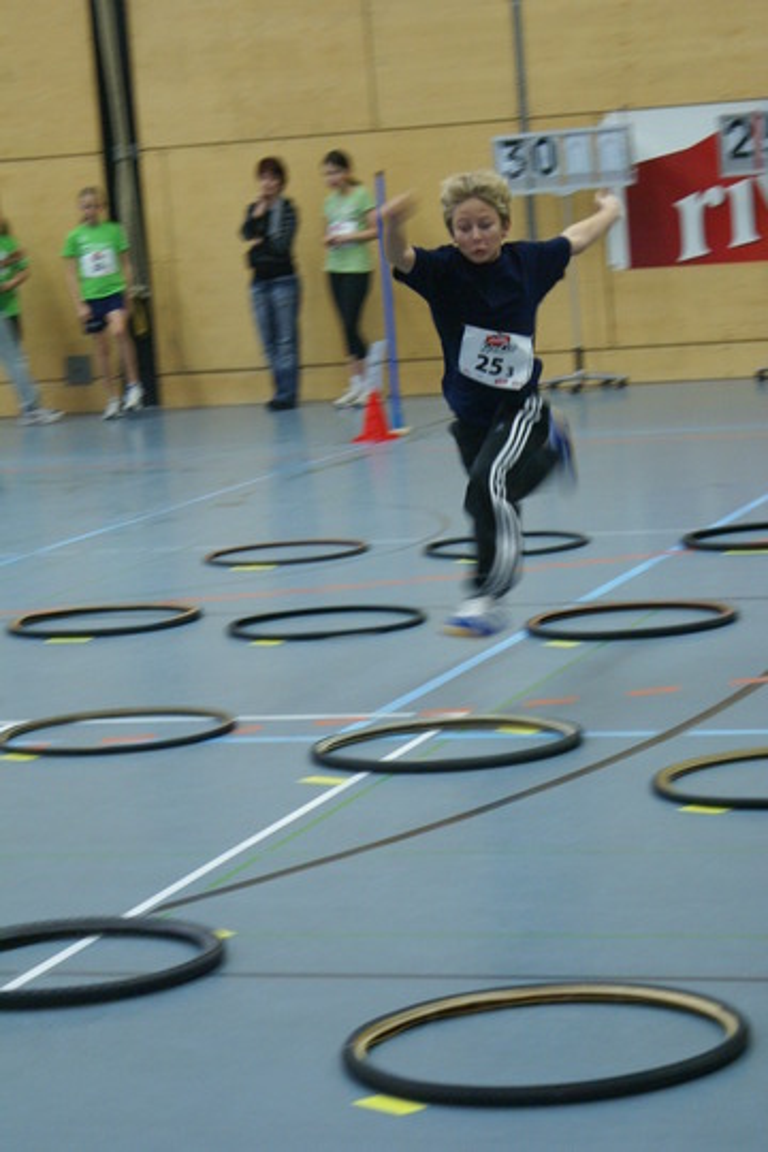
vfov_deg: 19.5
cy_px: 576
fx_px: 3360
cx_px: 384
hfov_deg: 13.0
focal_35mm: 105
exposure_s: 1/40
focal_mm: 70
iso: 800
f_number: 5.6
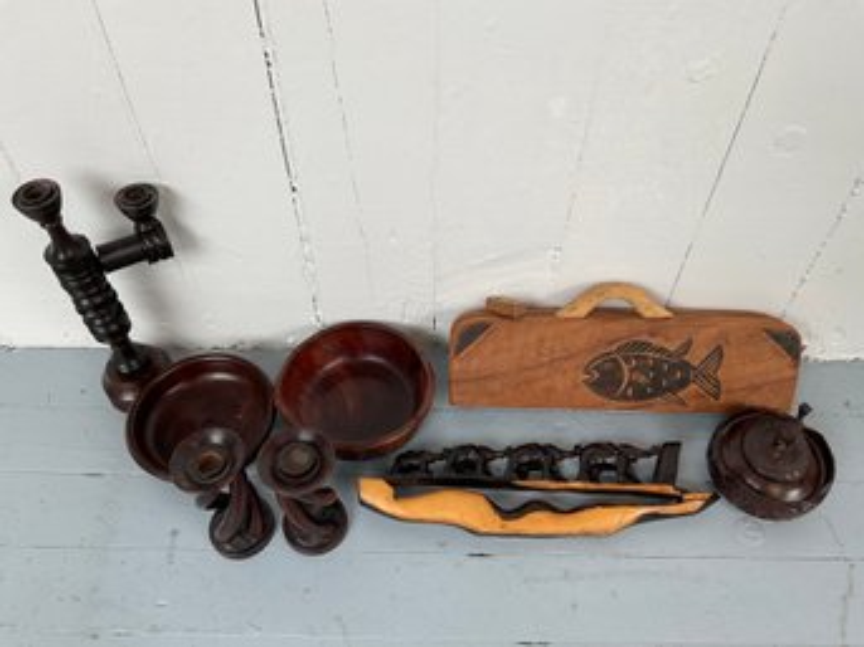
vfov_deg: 48.2
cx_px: 432
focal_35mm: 29
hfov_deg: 61.7
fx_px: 724
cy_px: 324
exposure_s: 1/122
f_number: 1.8
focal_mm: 3
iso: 20
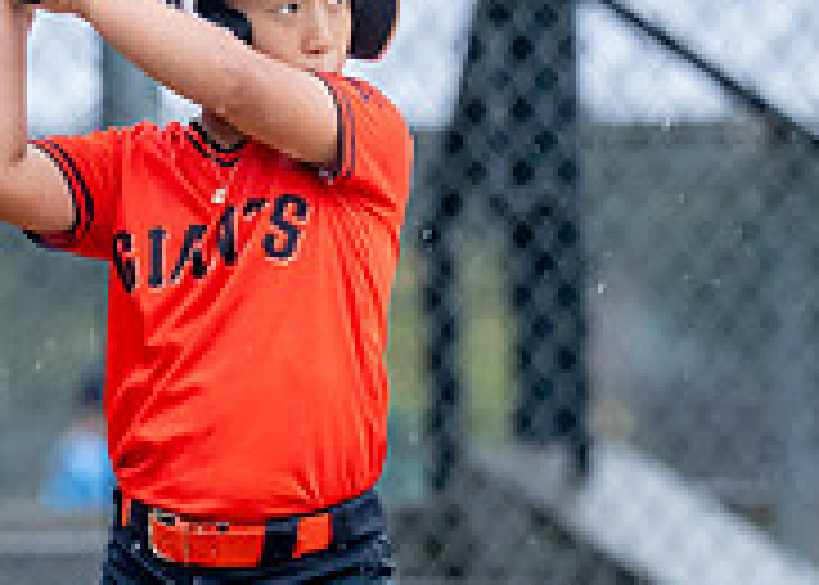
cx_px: 67
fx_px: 19515
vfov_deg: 1.7
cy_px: 358
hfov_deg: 2.4
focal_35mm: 839
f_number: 2.8
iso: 1600
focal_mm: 170
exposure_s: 1/1000
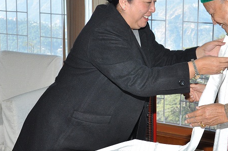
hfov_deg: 25.3
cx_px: 149
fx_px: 506
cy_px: 50
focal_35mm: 80
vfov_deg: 17.0
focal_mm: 30
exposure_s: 1/200
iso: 400
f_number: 7.1
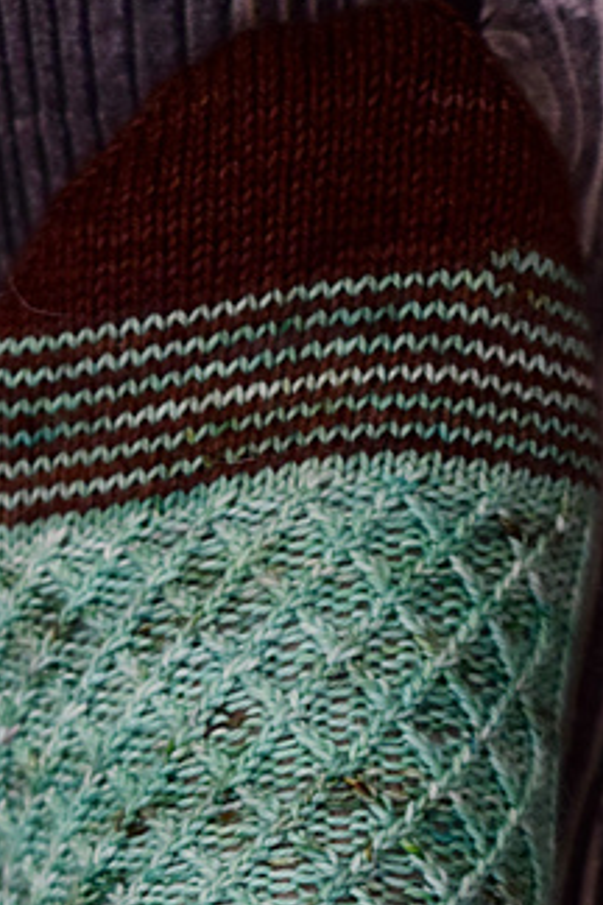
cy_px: 880
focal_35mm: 163
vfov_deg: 12.5
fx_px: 4095
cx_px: 155
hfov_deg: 8.4
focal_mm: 55
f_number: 5.6
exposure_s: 1/125
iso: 2200
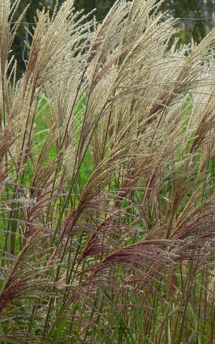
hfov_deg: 6.5
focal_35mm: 203
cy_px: 181
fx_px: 1904
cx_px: 115
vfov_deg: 10.3
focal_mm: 28.8
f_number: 5
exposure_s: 1/30
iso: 160
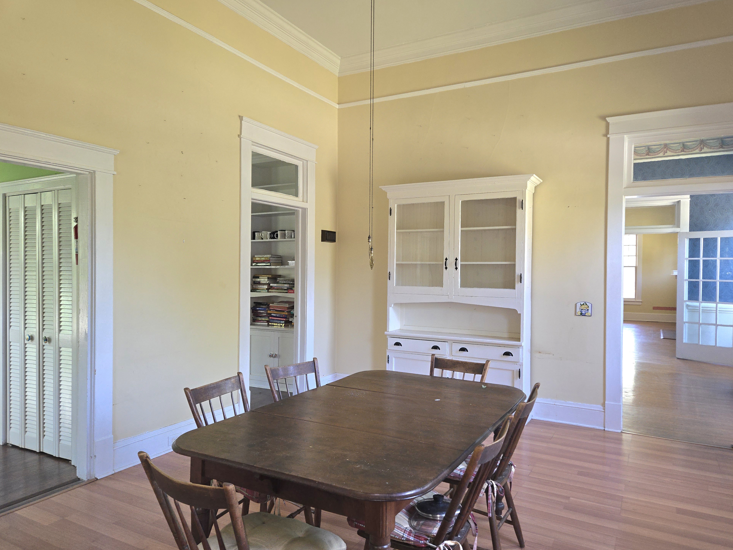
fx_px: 508
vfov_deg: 56.8
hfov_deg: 71.6
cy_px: 276
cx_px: 372
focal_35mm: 24
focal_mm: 5.4
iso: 100
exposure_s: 1/30
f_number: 1.8
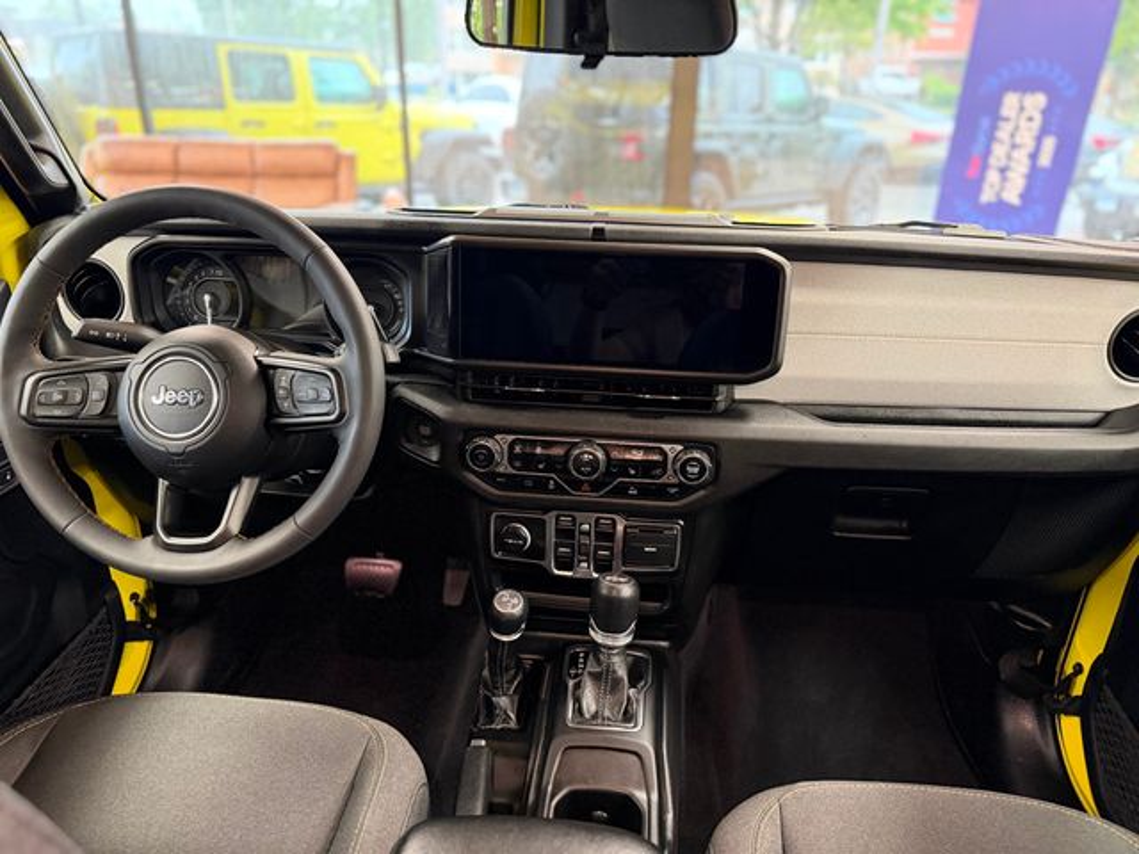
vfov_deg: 56.8
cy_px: 427
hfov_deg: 71.6
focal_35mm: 24
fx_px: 790
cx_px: 570
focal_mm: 6.76
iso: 800
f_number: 1.78
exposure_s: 1/60
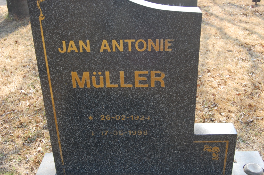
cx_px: 132
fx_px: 330
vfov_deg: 29.8
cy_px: 88
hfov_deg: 43.6
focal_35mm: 45
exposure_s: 1/200
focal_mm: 30
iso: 400
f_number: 7.1
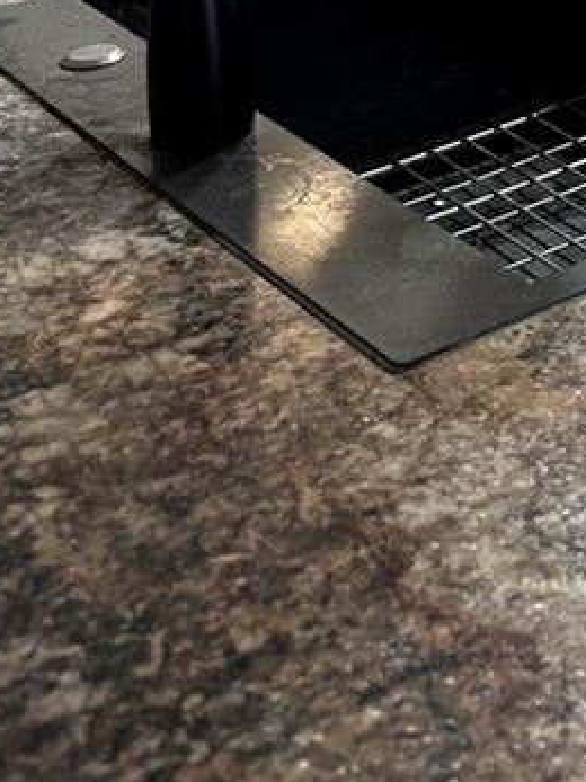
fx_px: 1875
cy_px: -496
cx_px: 985
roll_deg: -0.4
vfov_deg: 19.5
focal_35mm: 83
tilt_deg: -5.4
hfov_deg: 15.7
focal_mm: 6.86
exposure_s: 1/60
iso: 125
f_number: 1.78
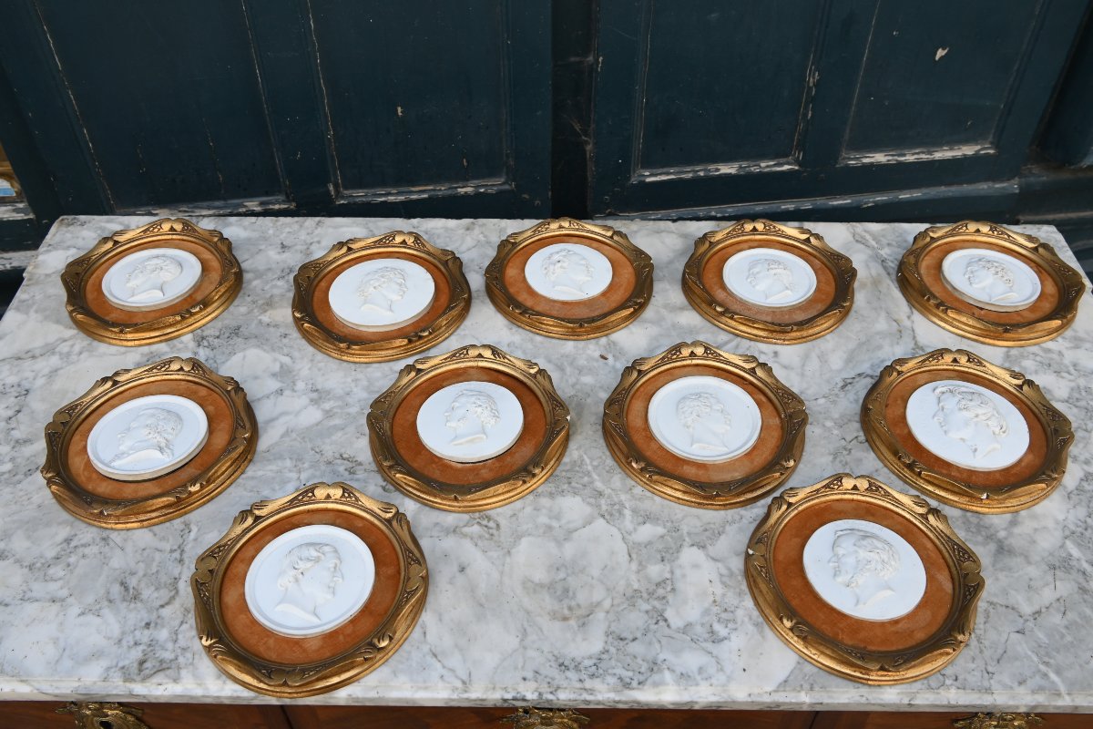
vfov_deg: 41.7
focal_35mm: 32
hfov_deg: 59.5
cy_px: 364
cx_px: 546
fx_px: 956
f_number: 5.6
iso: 200
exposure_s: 1/250
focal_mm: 21
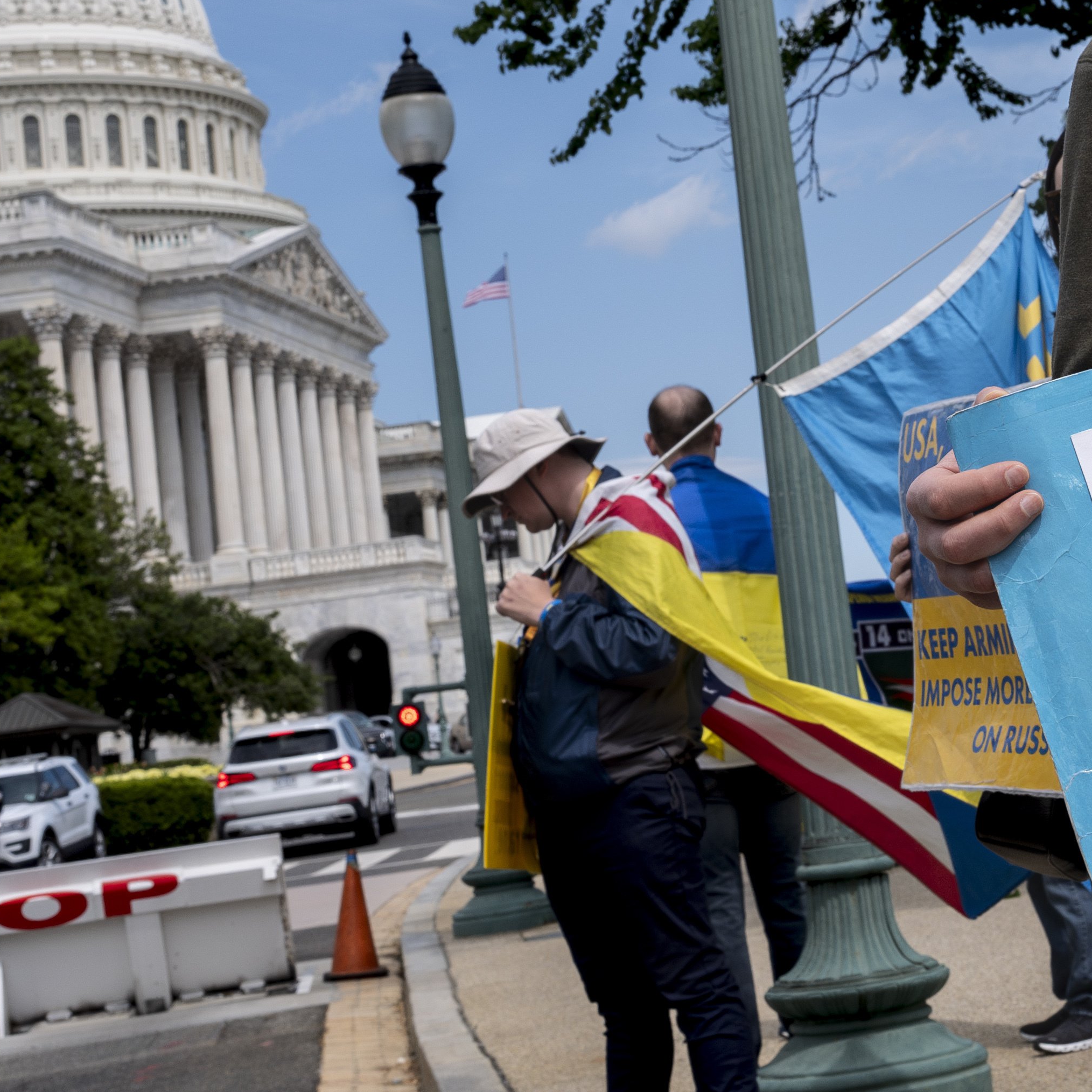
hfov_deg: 19.0
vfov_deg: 19.6
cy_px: 314
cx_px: 1186
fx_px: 3141
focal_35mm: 88
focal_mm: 35
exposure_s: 1/800
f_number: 10
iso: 400
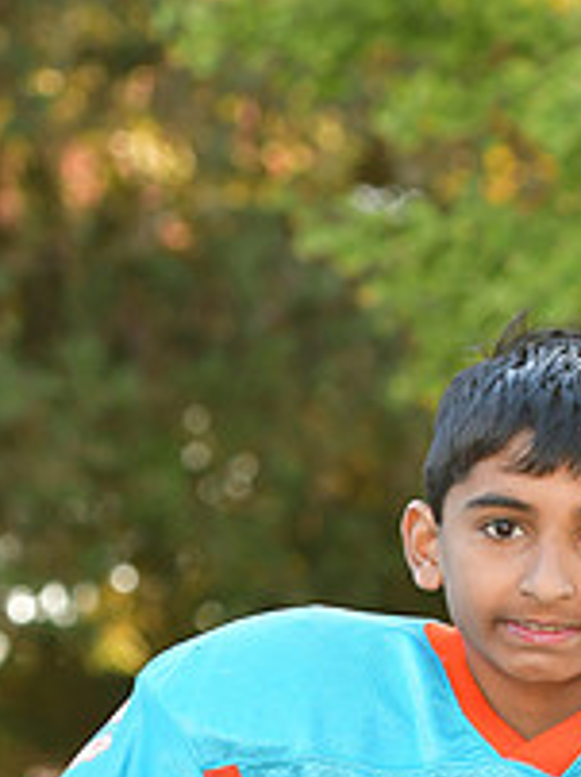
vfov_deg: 5.2
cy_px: 900
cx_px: 452
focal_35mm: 382
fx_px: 8567
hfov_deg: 3.9
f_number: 4.5
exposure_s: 1/125
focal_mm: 92
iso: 400
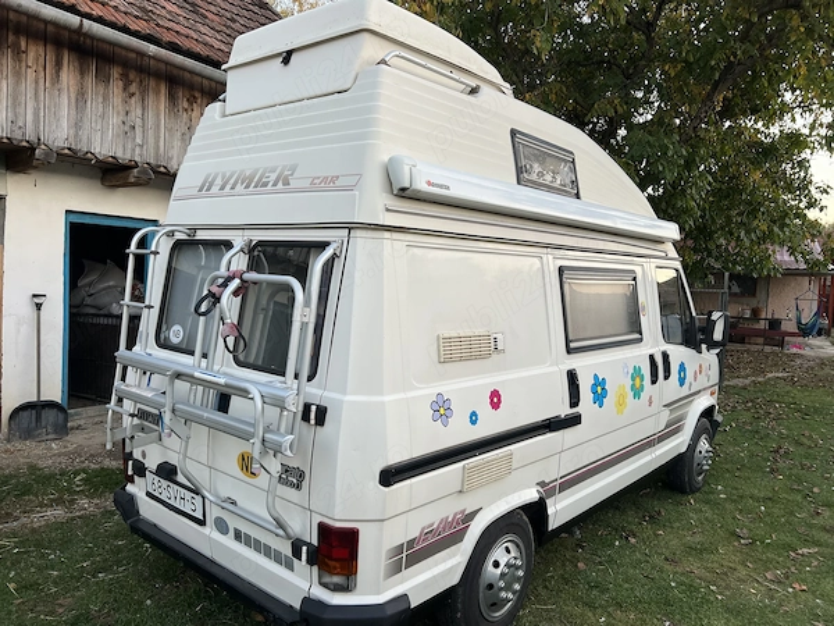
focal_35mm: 26
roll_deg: -2.7
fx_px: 626
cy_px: 313
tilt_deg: -3.2
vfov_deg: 53.1
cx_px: 417
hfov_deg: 67.3
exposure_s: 1/121
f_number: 1.5
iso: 80
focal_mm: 5.7
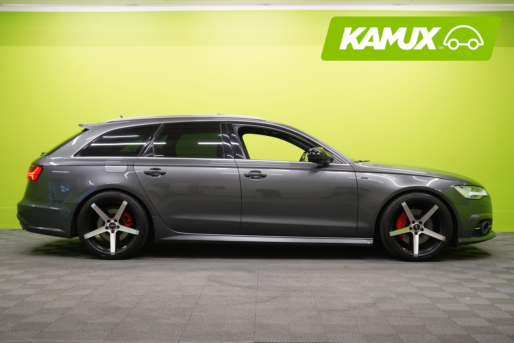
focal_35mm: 45
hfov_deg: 43.6
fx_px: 642
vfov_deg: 29.9
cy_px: 172
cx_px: 257
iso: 400
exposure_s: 1/25
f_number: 5
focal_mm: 45
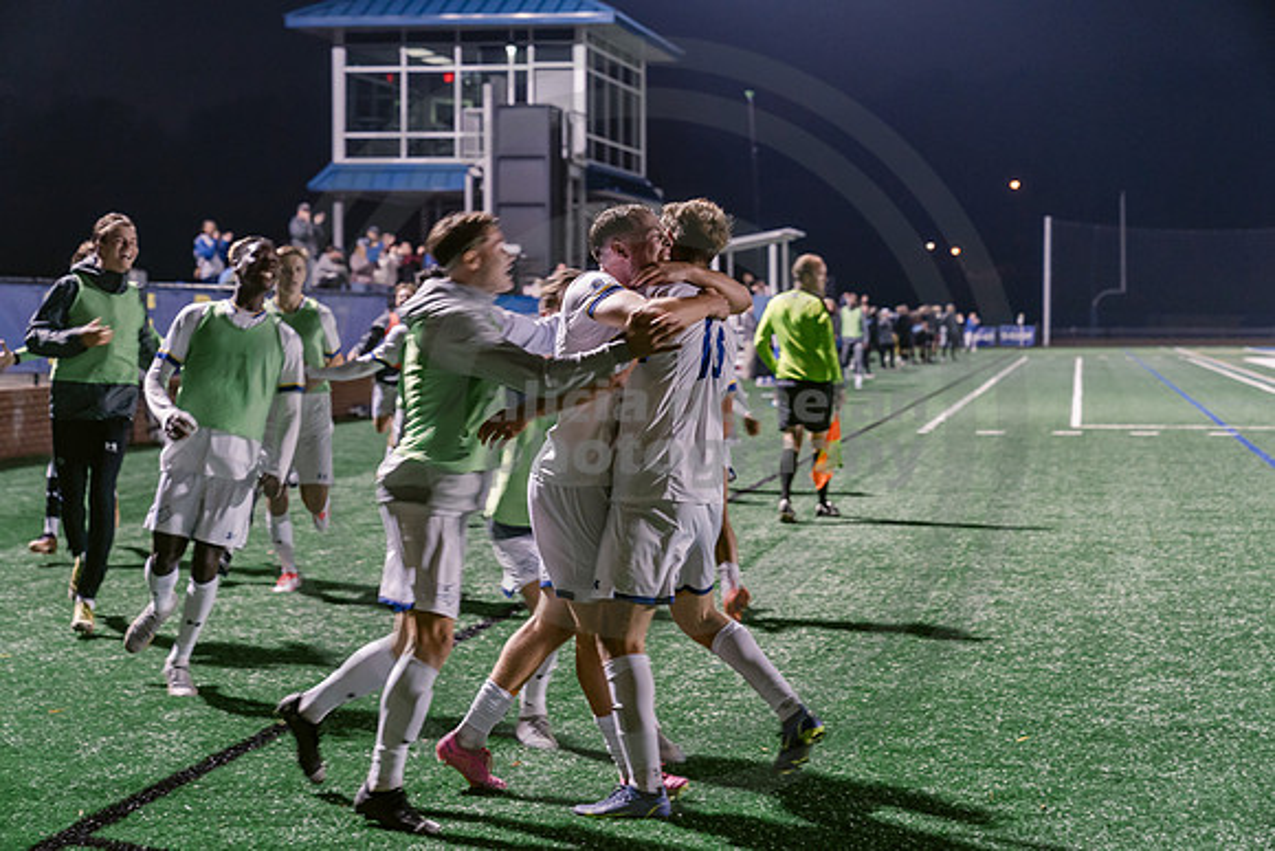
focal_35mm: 70
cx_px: 638
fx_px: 2480
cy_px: 426
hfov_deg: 28.8
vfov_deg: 19.5
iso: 2500
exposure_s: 1/125
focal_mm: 70
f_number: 3.5
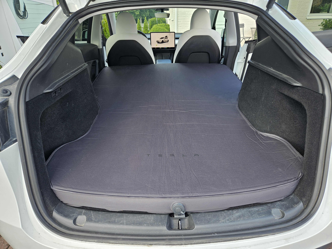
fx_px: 221
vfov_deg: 58.9
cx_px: 166
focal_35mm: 23
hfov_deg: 73.9
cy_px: 124
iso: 25
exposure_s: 1/104
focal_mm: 5.4
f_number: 1.8
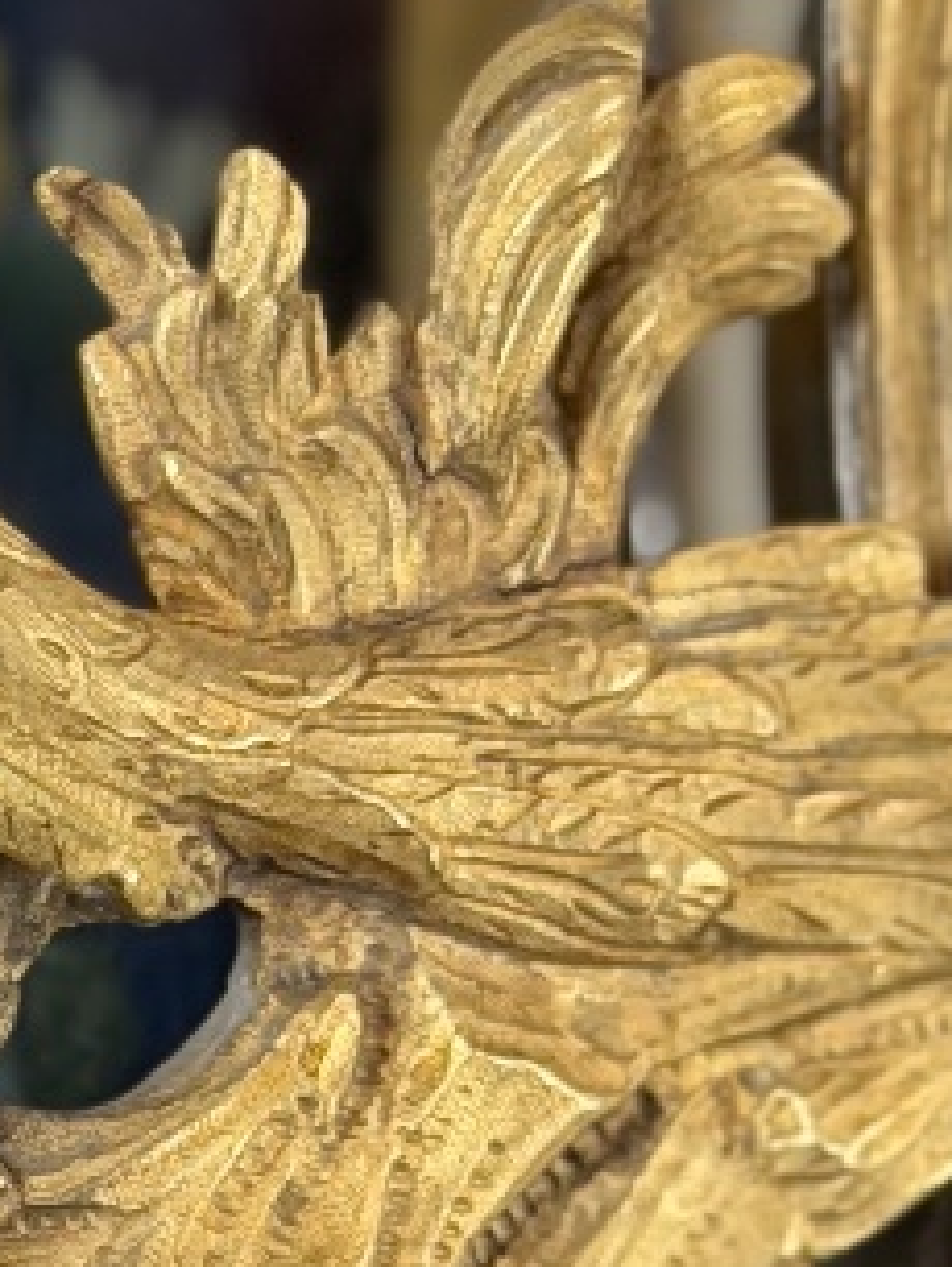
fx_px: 6884
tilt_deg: +3.3
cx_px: -116
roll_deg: +0.7
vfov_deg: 10.5
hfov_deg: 7.9
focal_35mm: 188
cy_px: 1089
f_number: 1.78
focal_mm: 6.76
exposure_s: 1/50
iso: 160
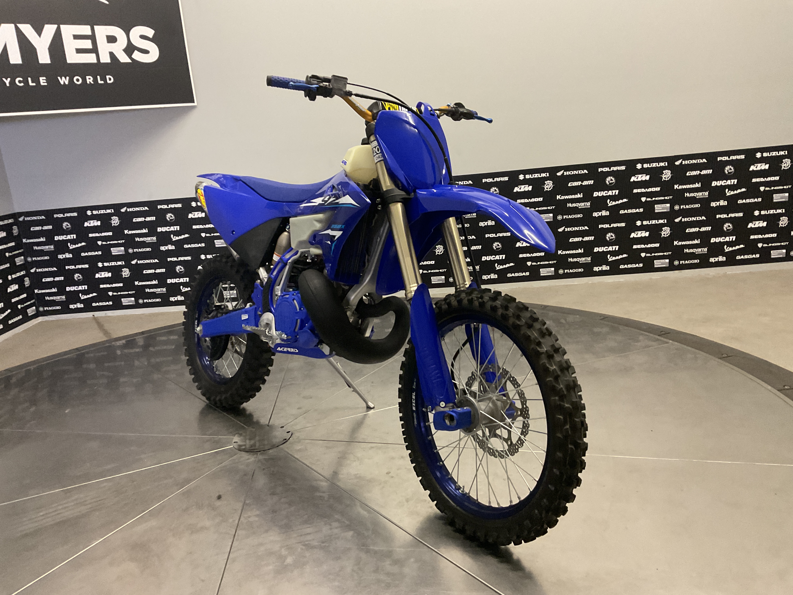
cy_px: 298
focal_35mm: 29
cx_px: 396
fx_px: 664
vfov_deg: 48.2
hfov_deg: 61.7
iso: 250
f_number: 1.8
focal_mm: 3
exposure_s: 1/60
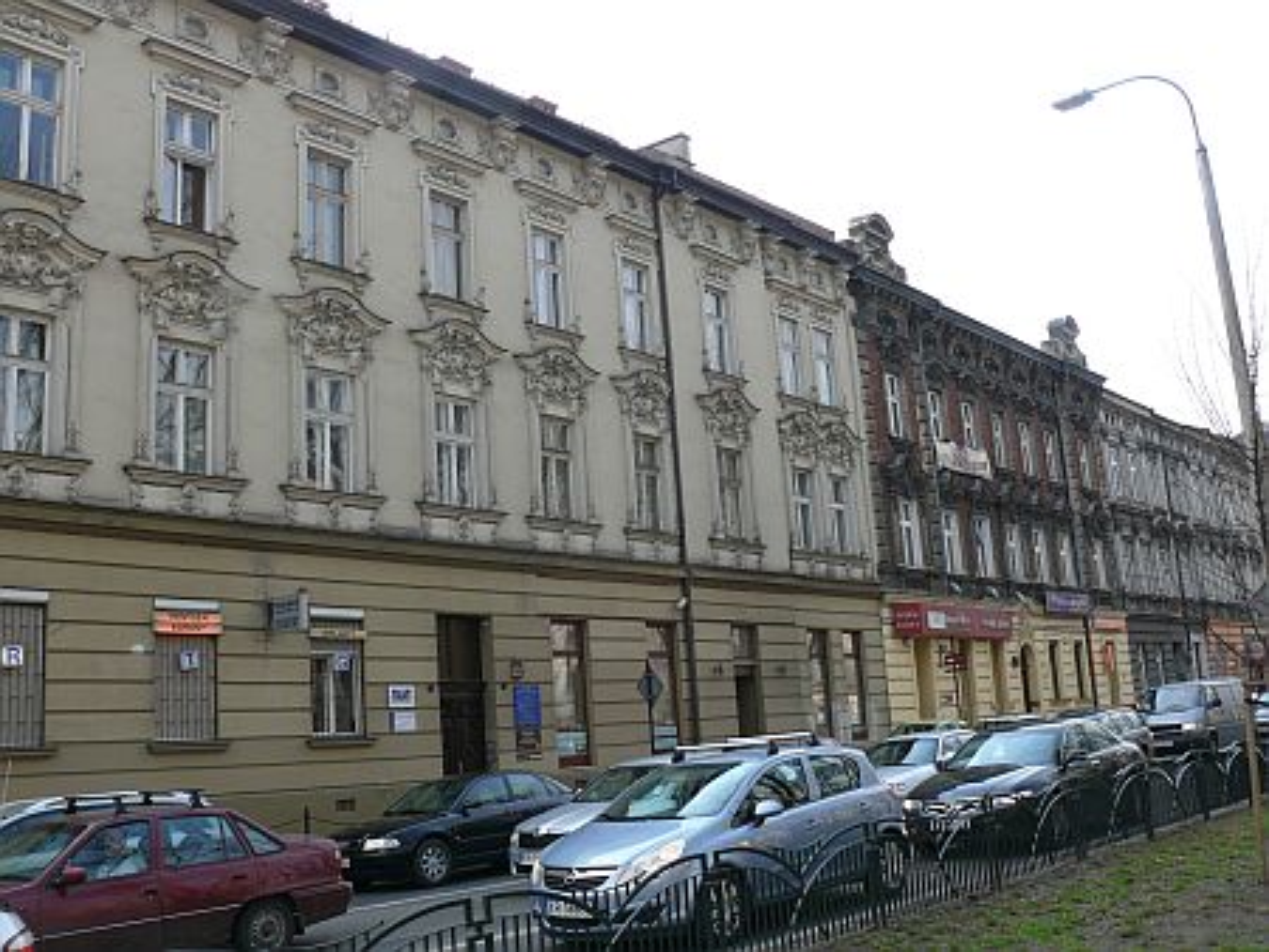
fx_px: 1284
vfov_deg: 40.7
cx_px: 634
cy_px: 476
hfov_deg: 52.6
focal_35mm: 35
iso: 100
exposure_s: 1/200
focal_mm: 7.4
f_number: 5
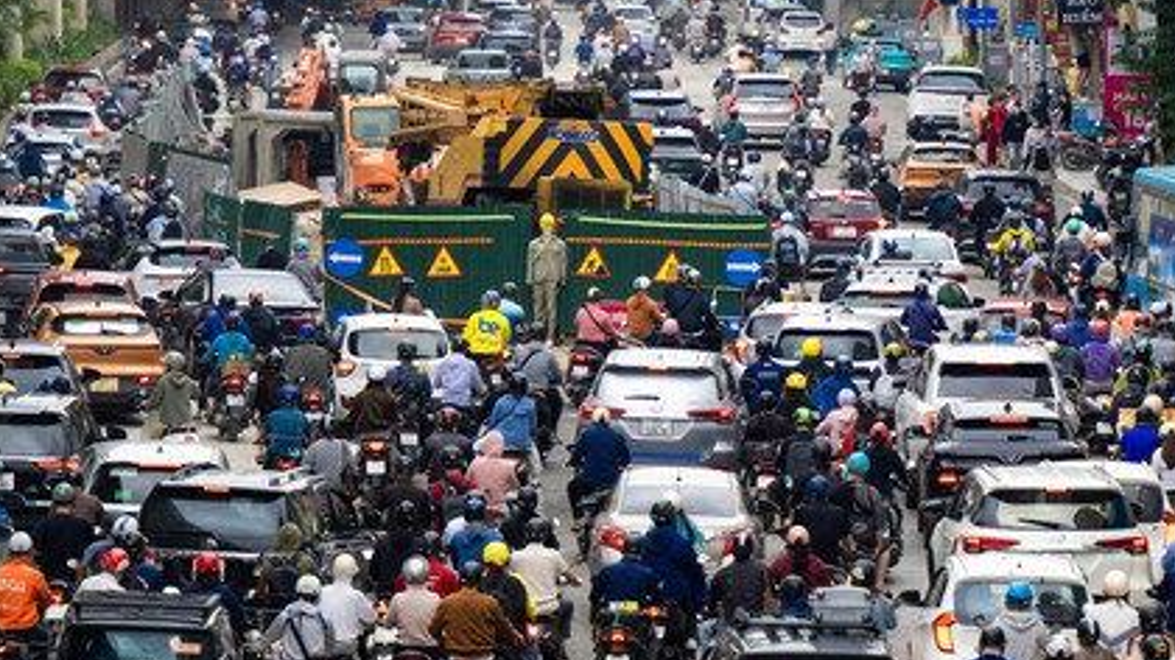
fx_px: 9687
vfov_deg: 3.9
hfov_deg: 6.9
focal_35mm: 311
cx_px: 613
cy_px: 154
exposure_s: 1/400
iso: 200
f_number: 2.8
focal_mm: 130
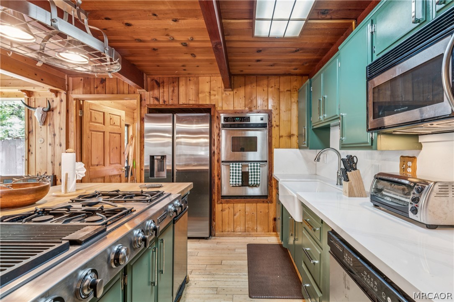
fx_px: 207
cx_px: 227
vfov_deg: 72.4
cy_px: 151
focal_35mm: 16
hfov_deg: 95.3
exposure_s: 2.5
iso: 100
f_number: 13
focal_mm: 16.4
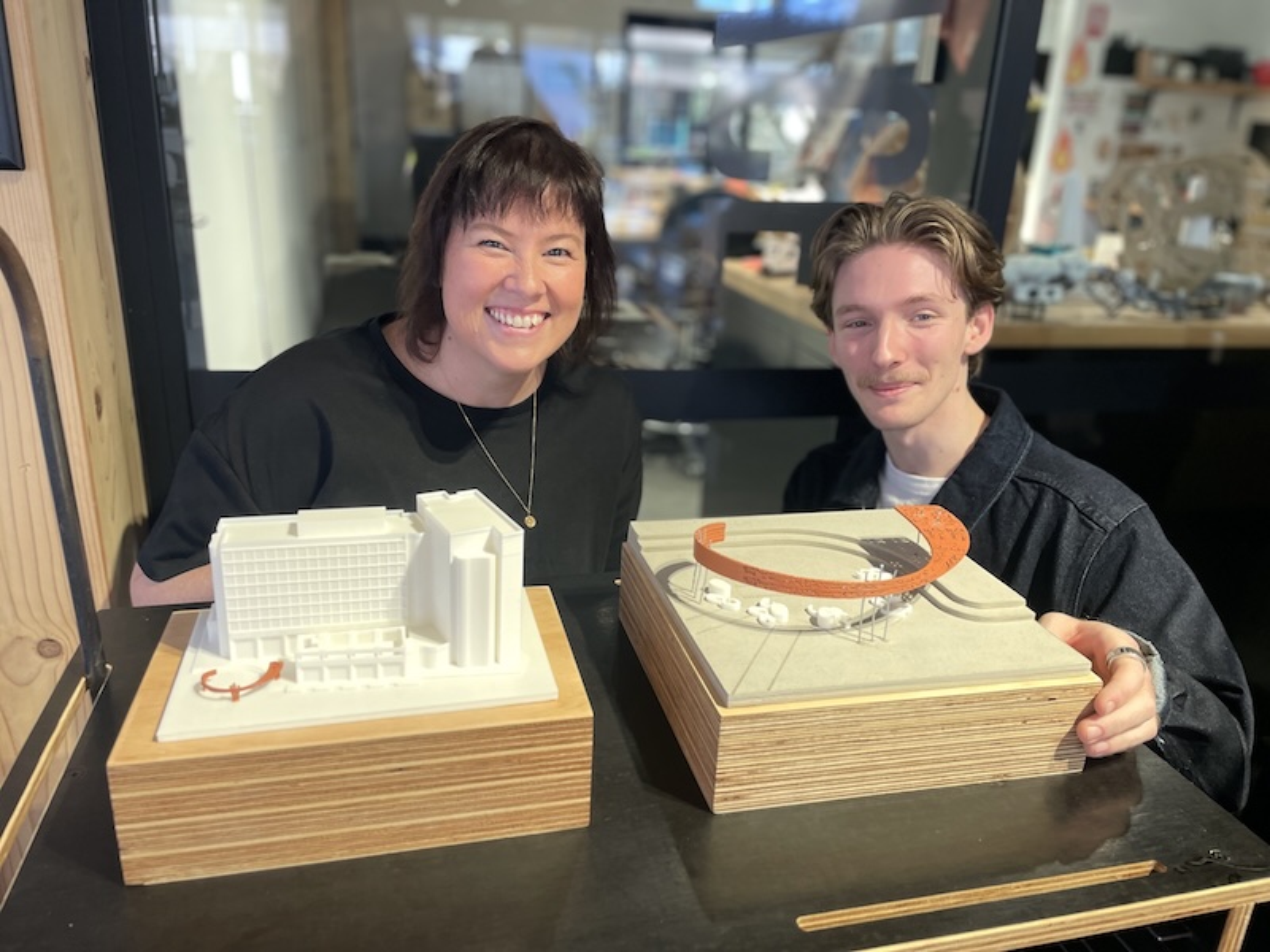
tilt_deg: -19.3
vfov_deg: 53.1
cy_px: 476
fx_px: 954
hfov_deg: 67.3
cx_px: 635
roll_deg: -3.0
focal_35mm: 26
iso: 64
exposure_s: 1/50
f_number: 1.6
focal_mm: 4.2
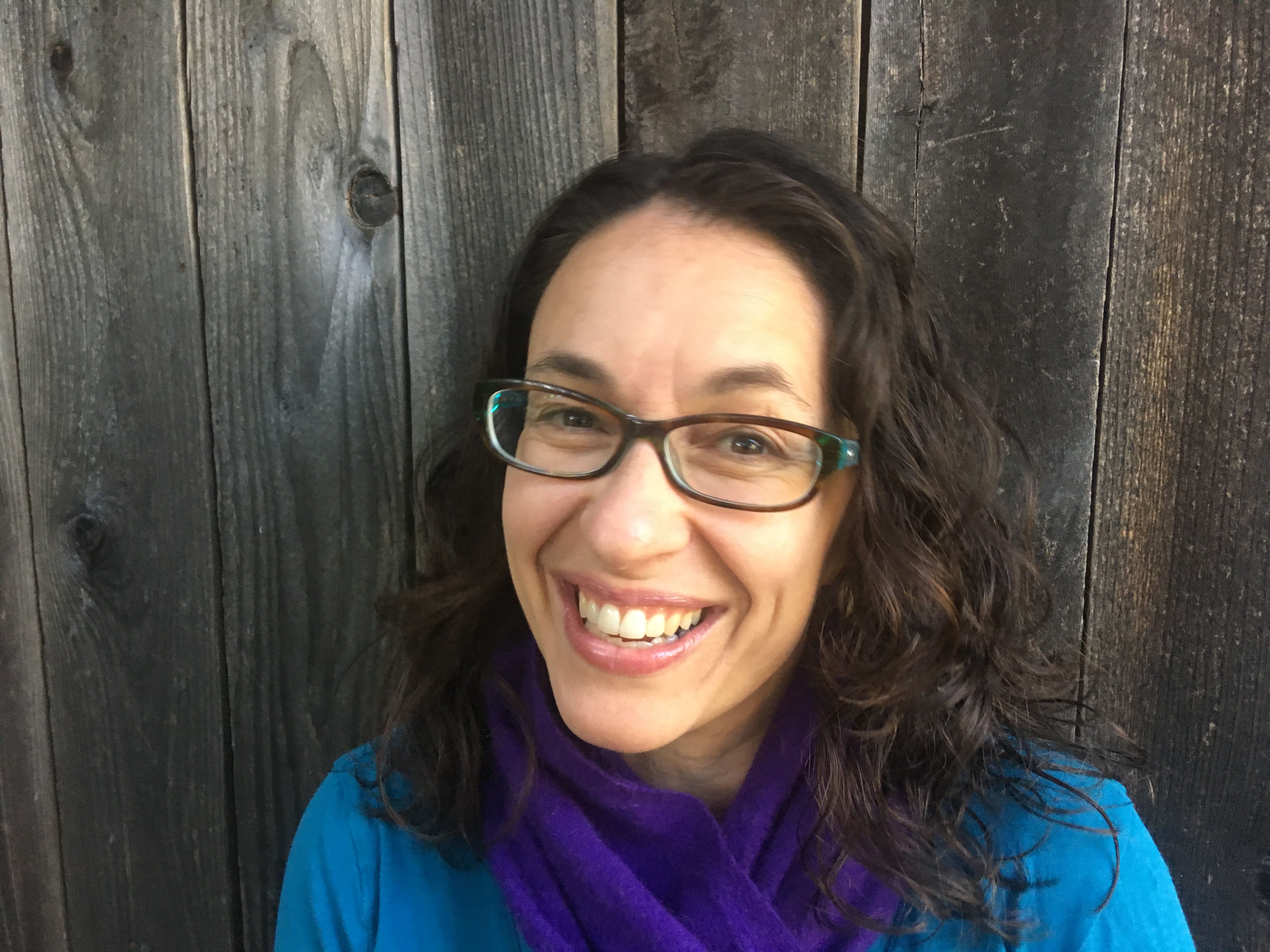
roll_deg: -0.7
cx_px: 635
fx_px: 1064
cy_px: 476
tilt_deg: -8.0
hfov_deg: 61.7
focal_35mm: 29
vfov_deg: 48.2
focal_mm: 4.15
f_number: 2.2
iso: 125
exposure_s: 1/30
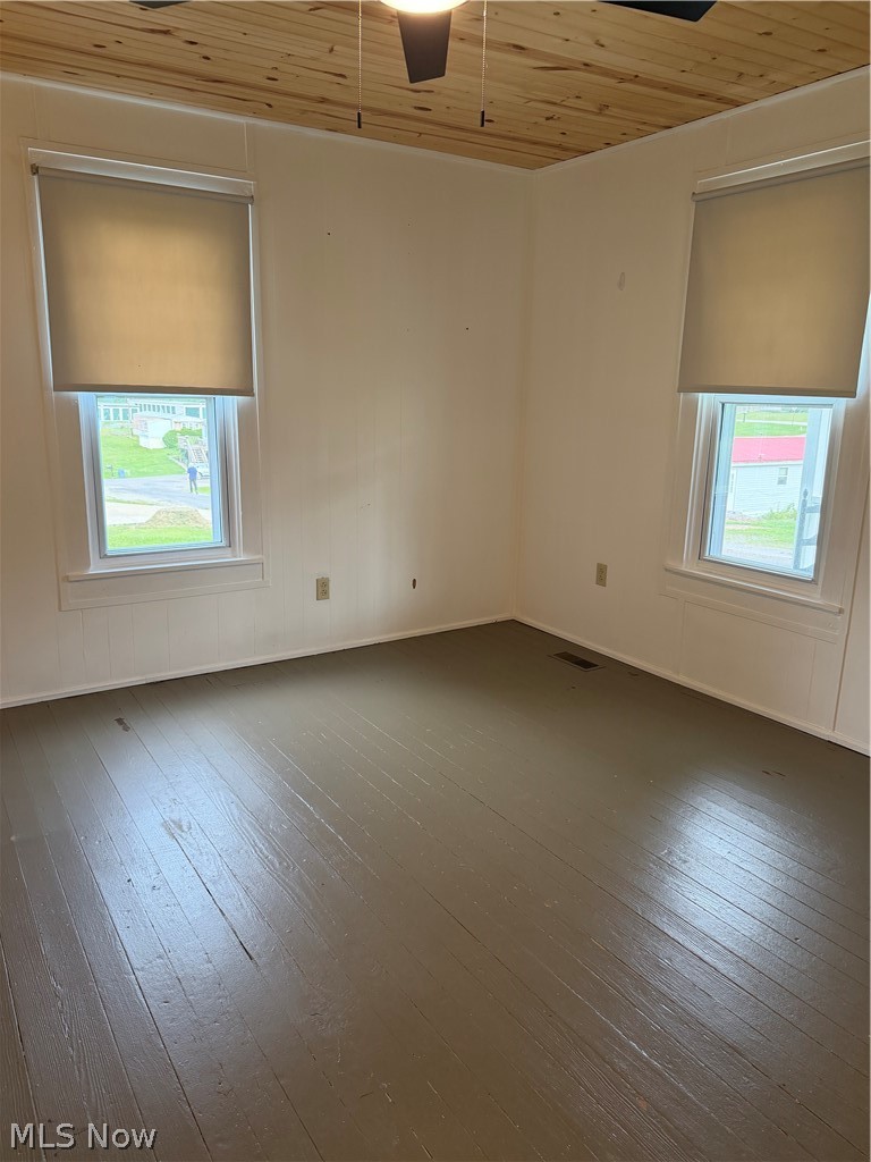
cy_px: 581
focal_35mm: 24
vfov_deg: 71.6
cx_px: 436
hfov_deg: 56.8
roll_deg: -2.0
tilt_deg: -12.0
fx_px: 805
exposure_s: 1/138
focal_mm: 6.76
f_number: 1.78
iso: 200
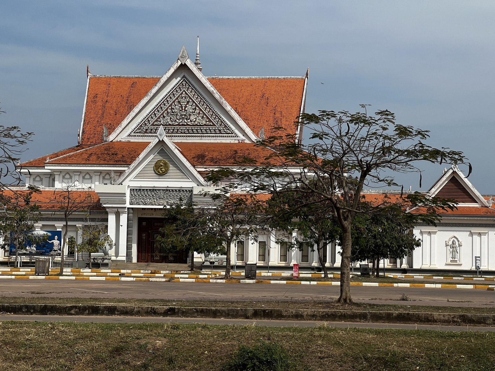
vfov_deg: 19.1
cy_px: 186
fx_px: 1101
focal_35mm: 77
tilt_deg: +1.8
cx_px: 248
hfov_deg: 25.3
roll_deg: +0.1
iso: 32
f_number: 2.8
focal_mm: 9
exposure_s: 1/1054
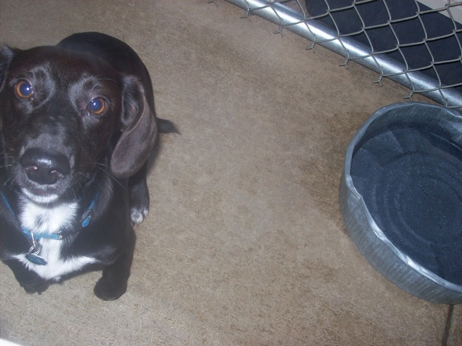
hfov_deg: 42.1
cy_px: 173
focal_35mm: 45
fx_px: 600
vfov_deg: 32.1
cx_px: 231
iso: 80
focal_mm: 7.6
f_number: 3
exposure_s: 1/73.6
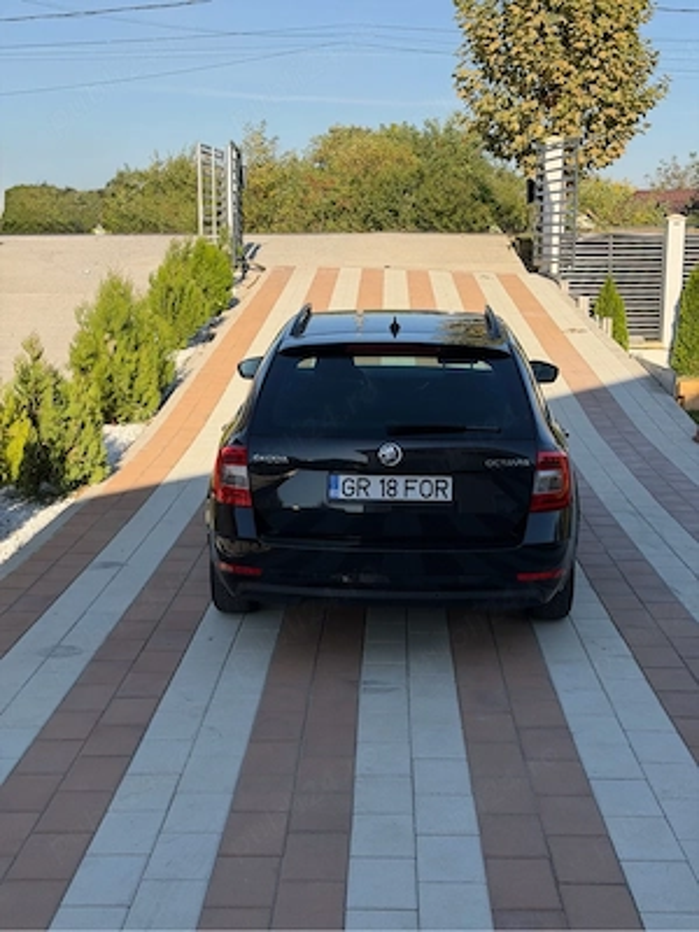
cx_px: 350
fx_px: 1292
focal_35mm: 48
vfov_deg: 39.7
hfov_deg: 30.3
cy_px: 466
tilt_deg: -9.5
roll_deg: +0.8
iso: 64
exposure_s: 1/3704
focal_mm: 6.76
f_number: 1.78
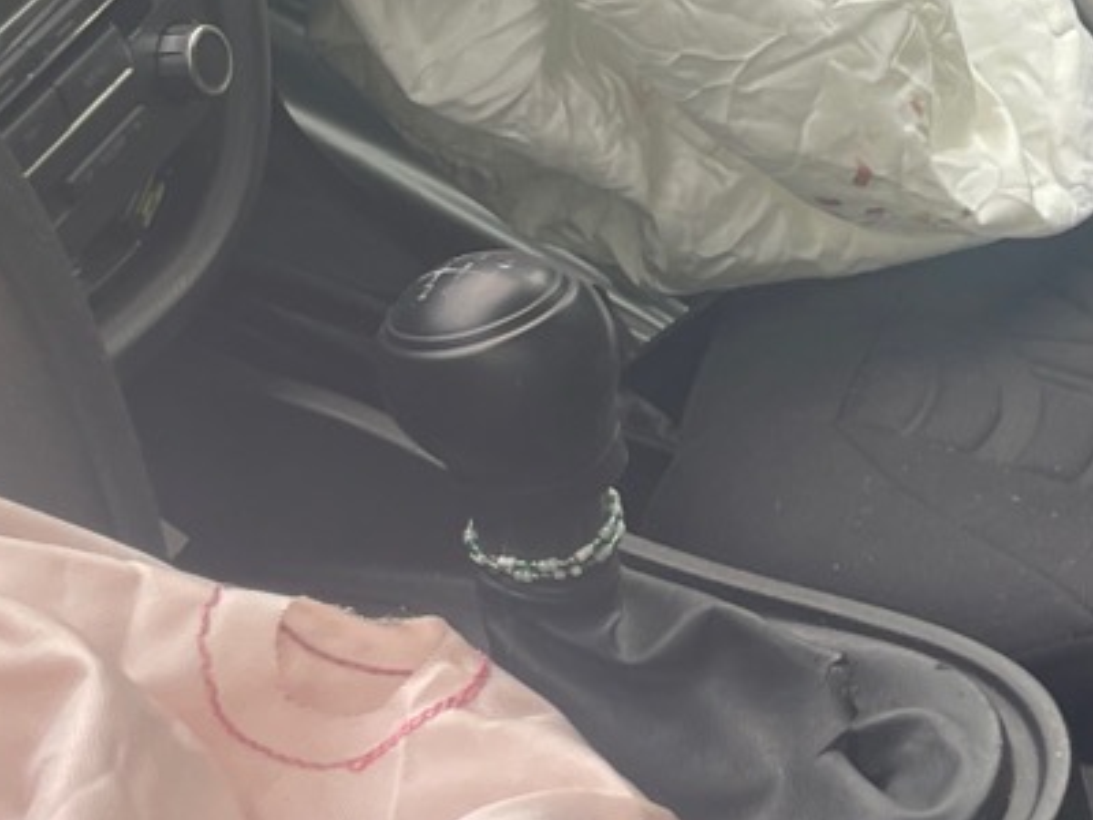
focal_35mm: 117
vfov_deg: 12.6
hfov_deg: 14.6
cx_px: 2028
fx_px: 3694
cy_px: 219
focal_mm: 4.2
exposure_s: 1/121
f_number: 1.6
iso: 32
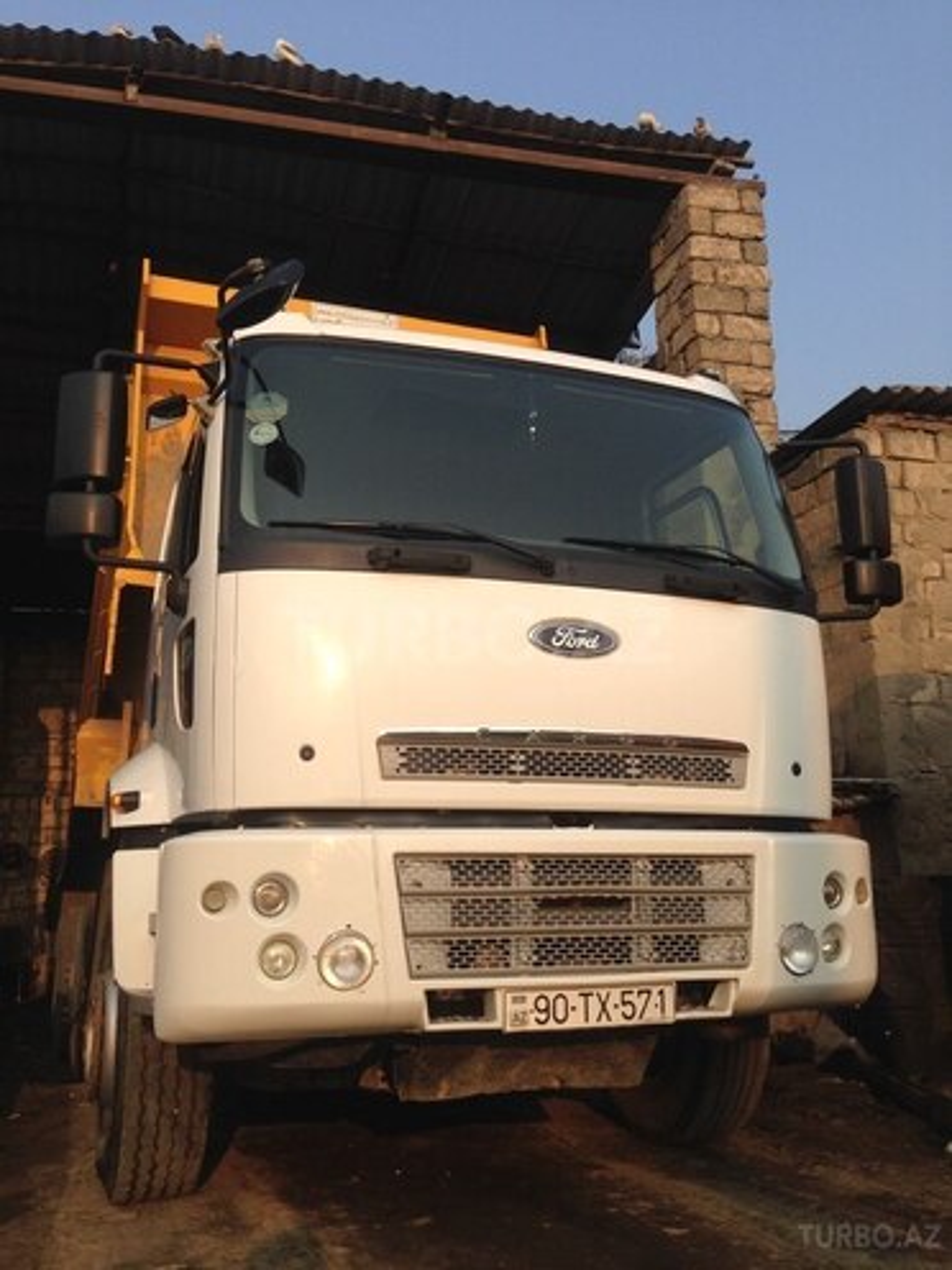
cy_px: 635
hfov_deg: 42.9
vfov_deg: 55.4
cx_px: 476
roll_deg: +1.2
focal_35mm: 33
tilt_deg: +14.0
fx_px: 1210
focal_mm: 4.12
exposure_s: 1/919
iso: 50
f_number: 2.4
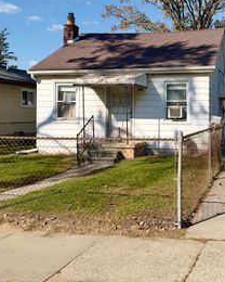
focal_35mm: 45
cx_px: 173
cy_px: 112
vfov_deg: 41.0
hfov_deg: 32.7
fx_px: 375
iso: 64
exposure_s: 1/4329
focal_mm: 6.93
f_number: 1.8
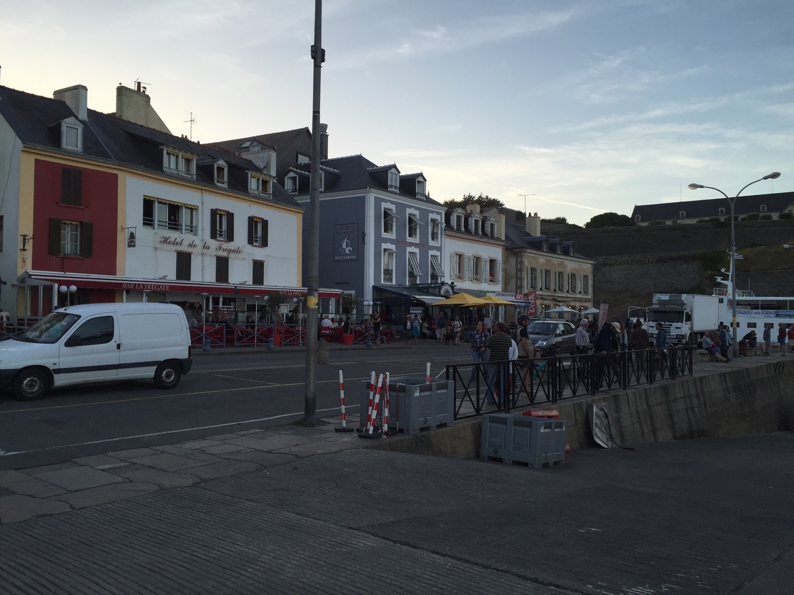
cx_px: 397
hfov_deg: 61.7
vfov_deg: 48.2
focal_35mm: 29
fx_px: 665
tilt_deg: +2.2
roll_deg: -0.1
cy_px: 298
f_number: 2.2
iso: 32
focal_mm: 4.15
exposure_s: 1/775
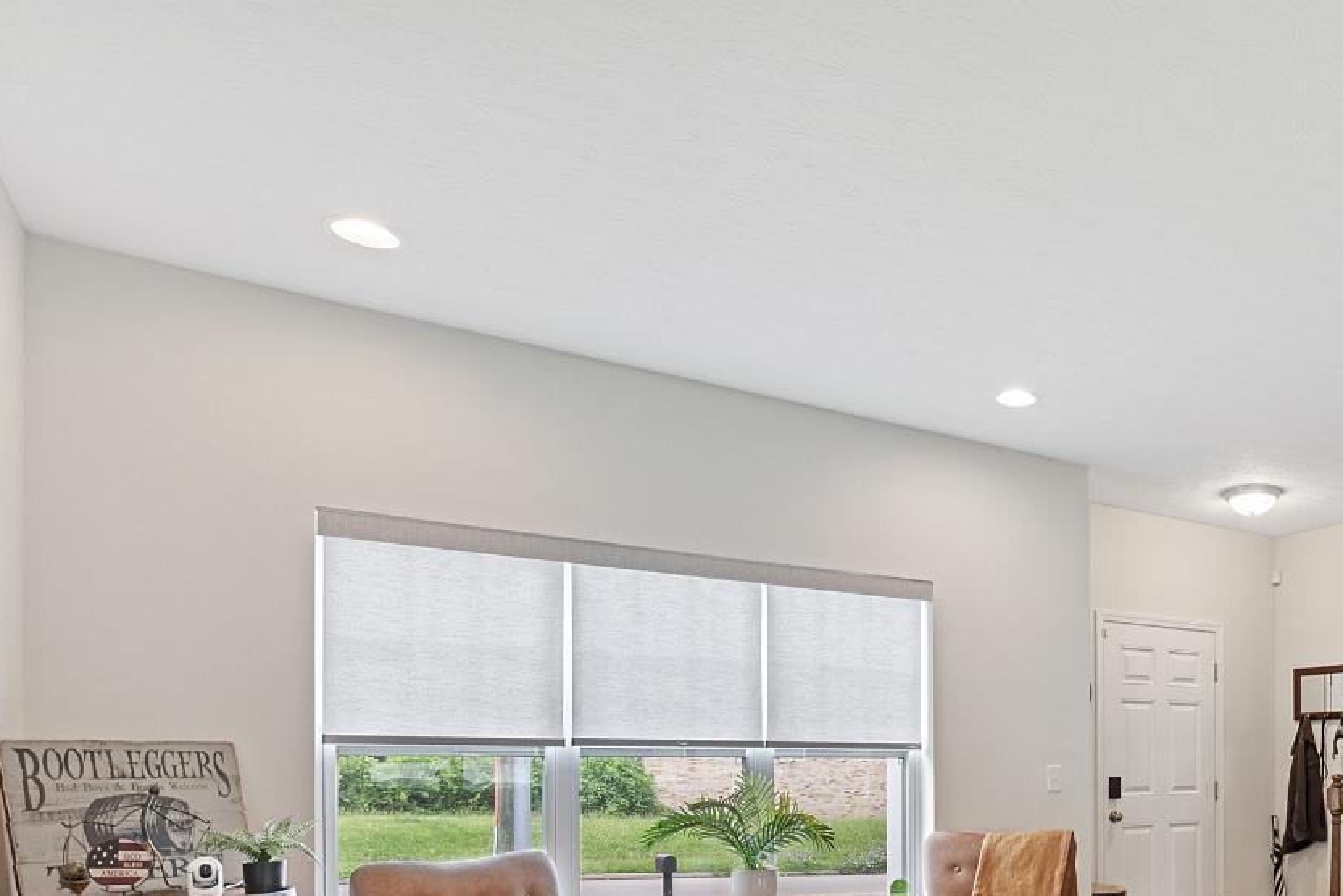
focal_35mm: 27
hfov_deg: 60.4
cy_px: 782
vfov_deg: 44.3
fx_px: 1008
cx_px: 1122
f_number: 9
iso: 250
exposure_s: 1/1.25
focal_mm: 10
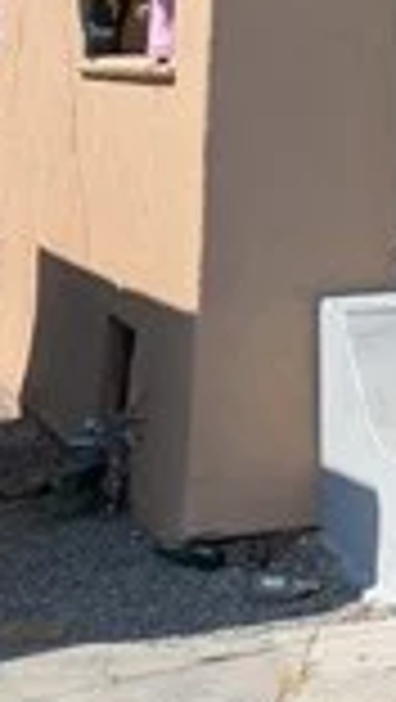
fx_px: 2086
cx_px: 1102
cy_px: -63
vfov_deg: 18.4
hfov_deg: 9.1
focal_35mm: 112
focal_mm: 5.43
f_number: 1.89
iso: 49
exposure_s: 1/1653
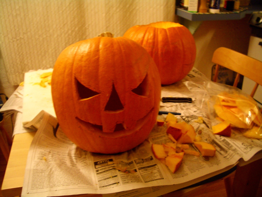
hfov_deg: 52.6
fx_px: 265
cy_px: 98
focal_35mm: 35
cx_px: 131
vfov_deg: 40.7
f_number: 2.6
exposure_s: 1/8
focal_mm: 5.8
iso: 100
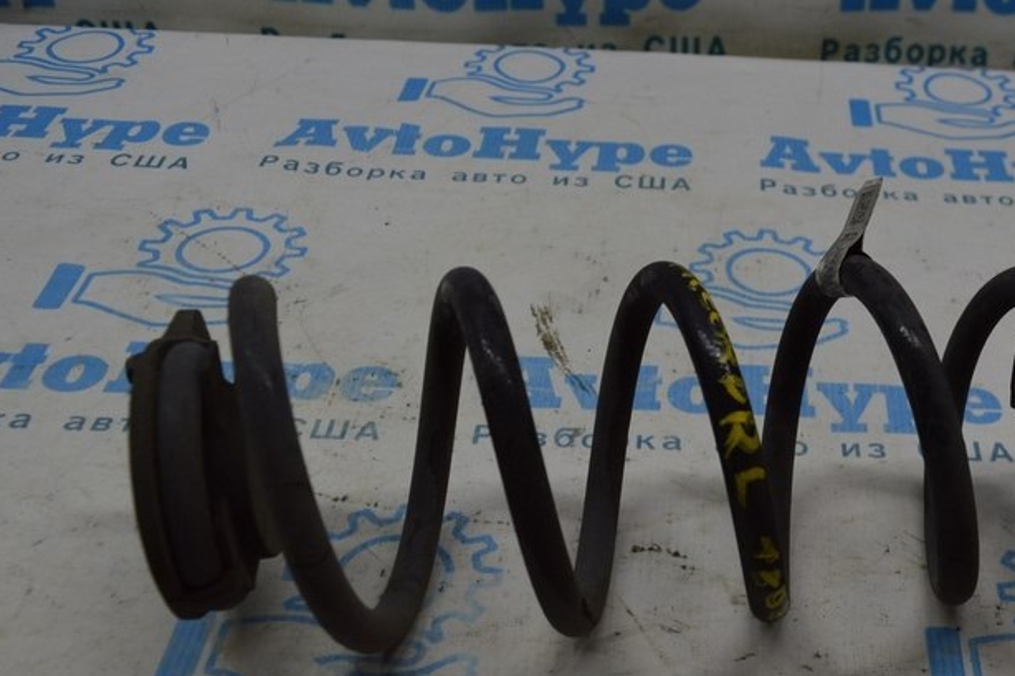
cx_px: 759
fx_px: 1409
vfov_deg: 26.7
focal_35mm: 50
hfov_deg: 38.6
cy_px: 482
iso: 400
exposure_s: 1/125
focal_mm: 20
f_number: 5.6
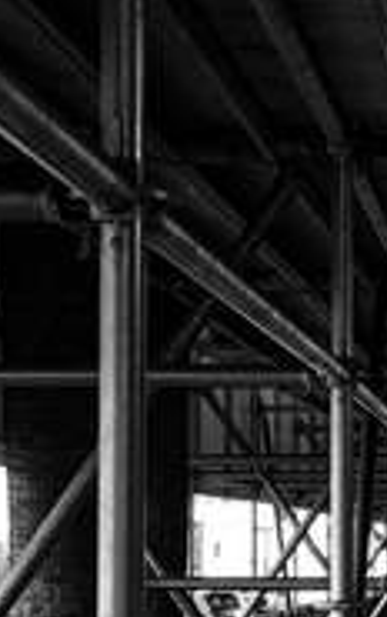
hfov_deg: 7.8
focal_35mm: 165
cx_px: 540
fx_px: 2778
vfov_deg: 12.6
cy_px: 490
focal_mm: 50
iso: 100
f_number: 9
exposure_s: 1/15
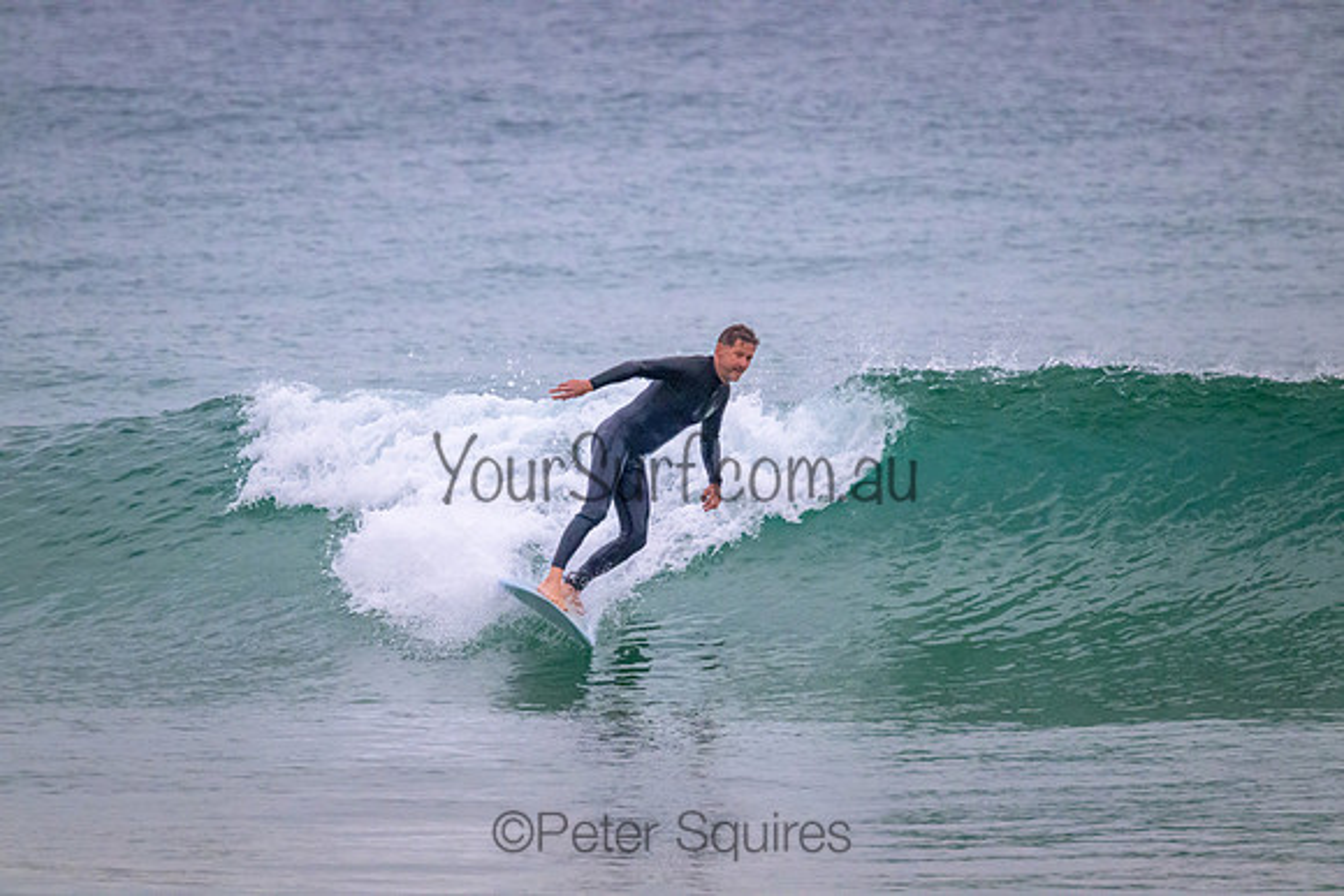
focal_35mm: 800
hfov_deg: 2.6
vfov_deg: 1.7
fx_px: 29872
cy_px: 448
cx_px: 672
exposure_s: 1/800
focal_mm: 800
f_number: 11
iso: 9000
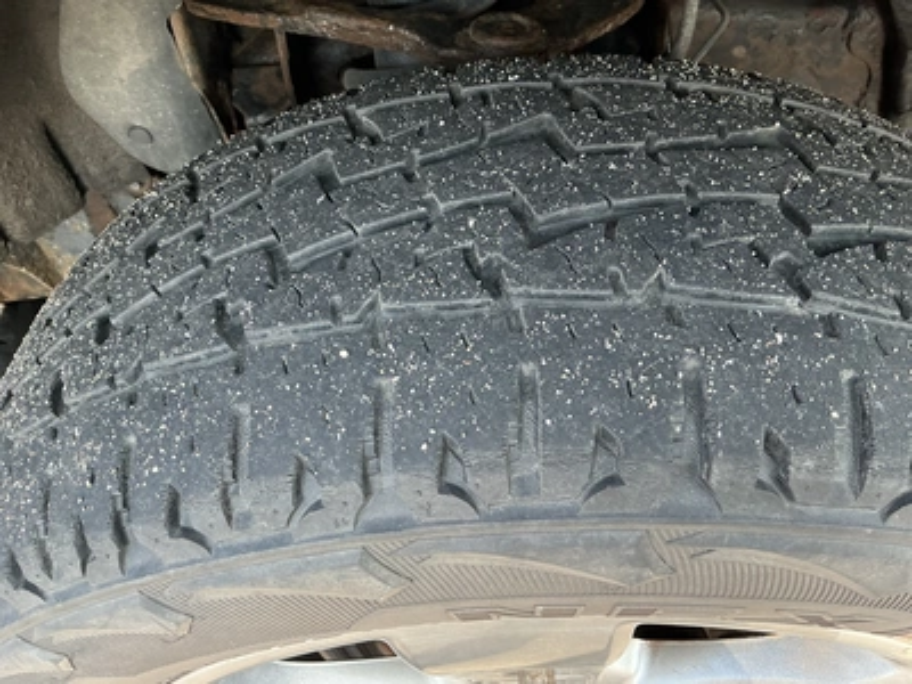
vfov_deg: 49.7
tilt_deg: -47.3
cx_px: 456
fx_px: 738
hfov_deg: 63.4
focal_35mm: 28
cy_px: 342
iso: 40
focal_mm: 3
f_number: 1.8
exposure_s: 1/122
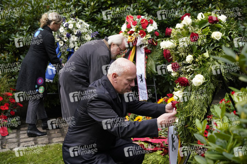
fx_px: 384
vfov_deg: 24.2
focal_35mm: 56
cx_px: 124
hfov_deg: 35.7
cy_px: 82
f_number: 5.6
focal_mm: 56
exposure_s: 1/500
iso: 1250
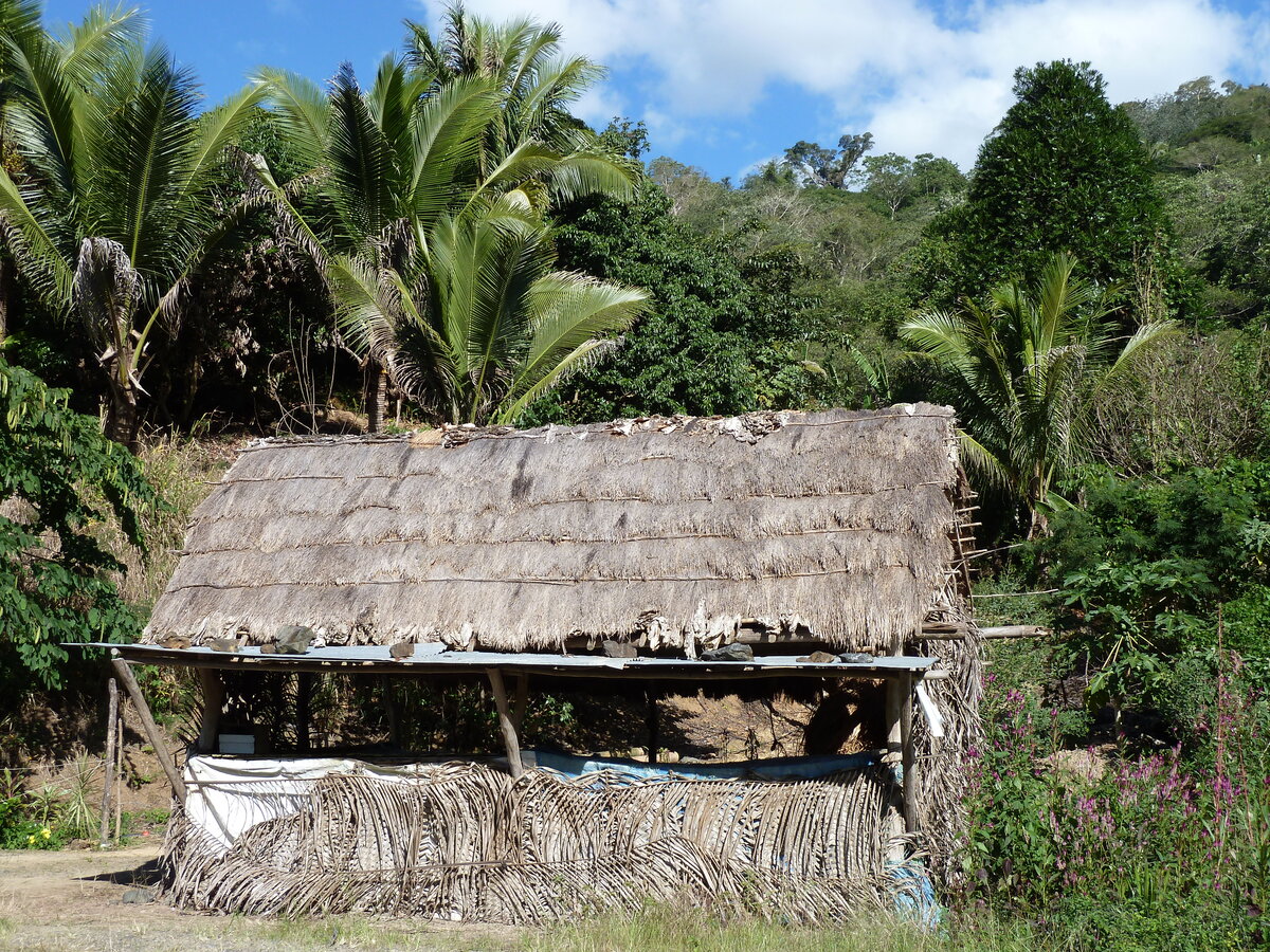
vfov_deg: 34.3
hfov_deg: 44.8
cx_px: 635
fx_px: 1541
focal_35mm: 42
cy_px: 476
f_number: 4
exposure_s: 1/400
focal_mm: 6.9
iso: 80
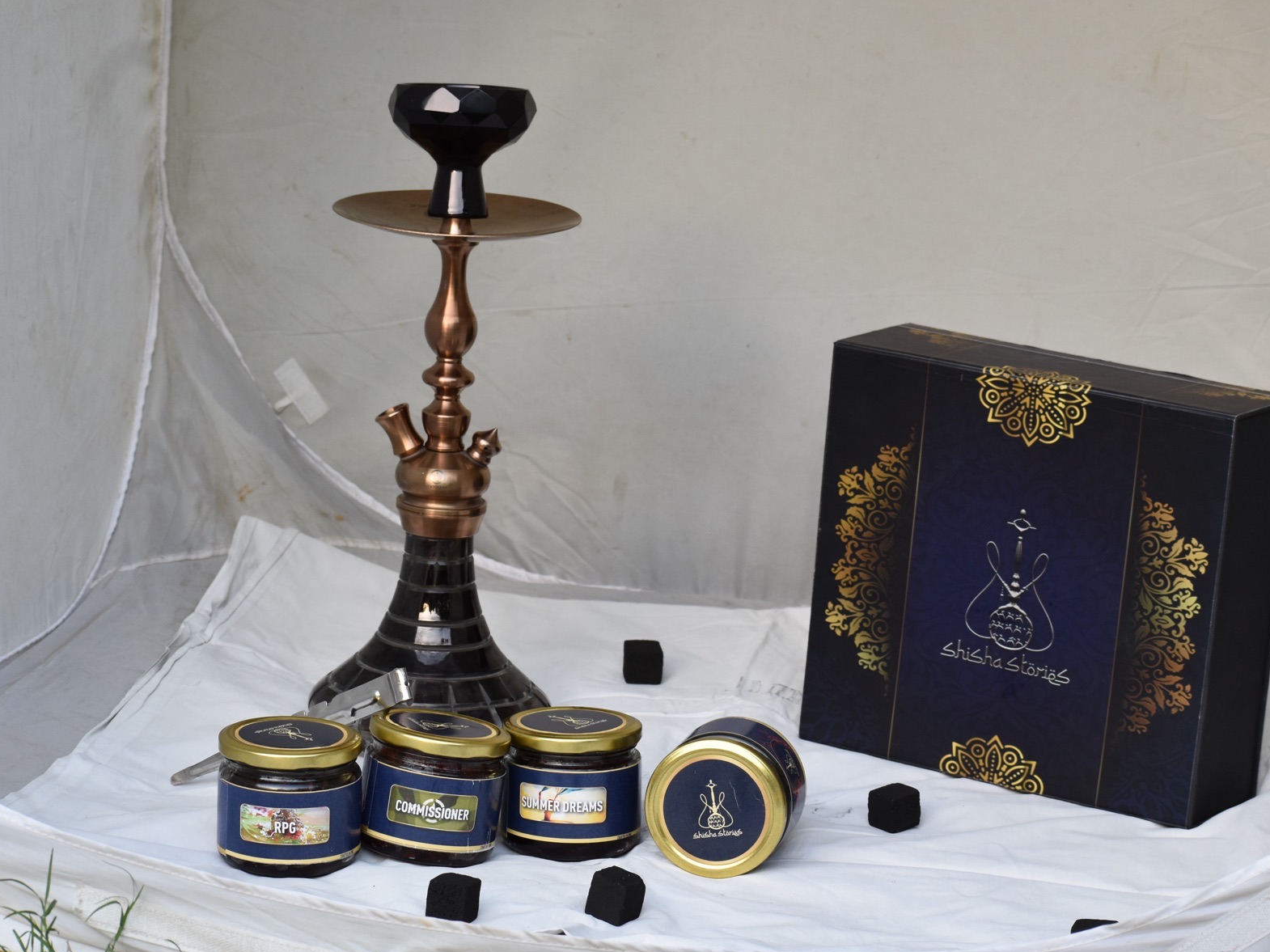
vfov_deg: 11.7
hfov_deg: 15.5
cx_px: 679
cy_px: 477
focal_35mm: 127
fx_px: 4659
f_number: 7.1
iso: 400
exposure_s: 1/200
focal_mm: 72
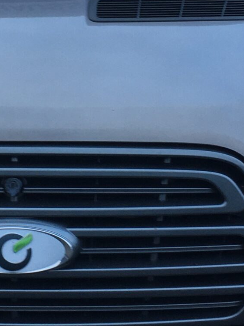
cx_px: 48
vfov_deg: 19.5
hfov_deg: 14.8
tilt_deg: -9.5
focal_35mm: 99
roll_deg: +0.4
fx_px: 931
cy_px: 44
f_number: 2.2
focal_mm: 4.15
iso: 25
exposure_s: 1/50
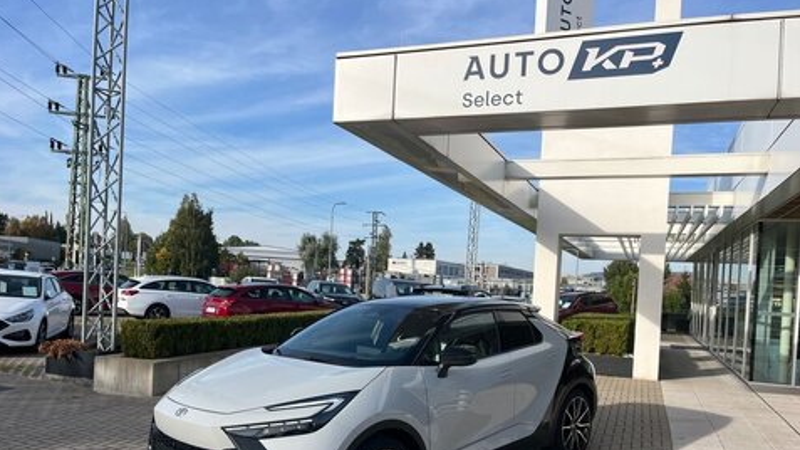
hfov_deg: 66.1
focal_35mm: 29
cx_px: 404
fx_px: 615
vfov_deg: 39.7
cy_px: 297
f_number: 1.6
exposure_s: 1/3413
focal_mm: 5.1
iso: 50
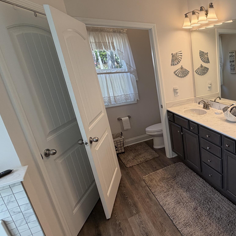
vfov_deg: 65.0
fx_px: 185
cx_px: 219
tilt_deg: -18.3
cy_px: 118
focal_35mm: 24
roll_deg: +1.5
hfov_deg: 55.0
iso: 80
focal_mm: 2.22
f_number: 2.2
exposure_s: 1/120
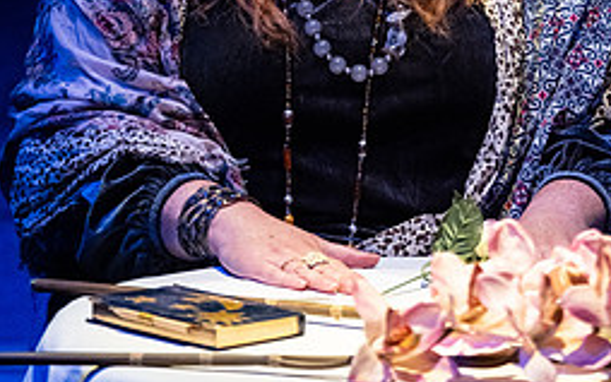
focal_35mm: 287
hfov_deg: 7.3
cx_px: 315
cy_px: -125
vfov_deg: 4.6
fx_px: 4781
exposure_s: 1/250
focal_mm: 106
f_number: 3.2
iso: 2000
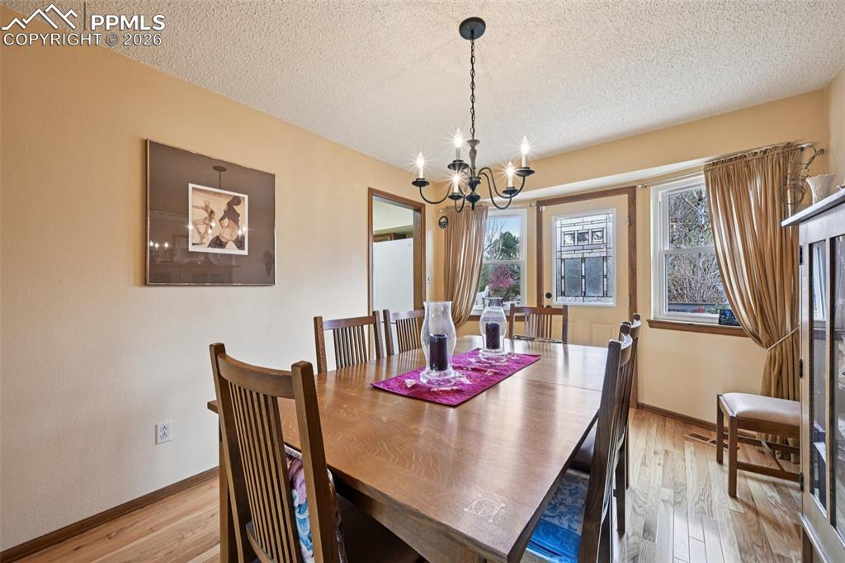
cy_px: 282
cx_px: 422
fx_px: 328
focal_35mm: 14
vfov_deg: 81.2
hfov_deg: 104.3
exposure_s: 1/13
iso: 400
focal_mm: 14
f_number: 11
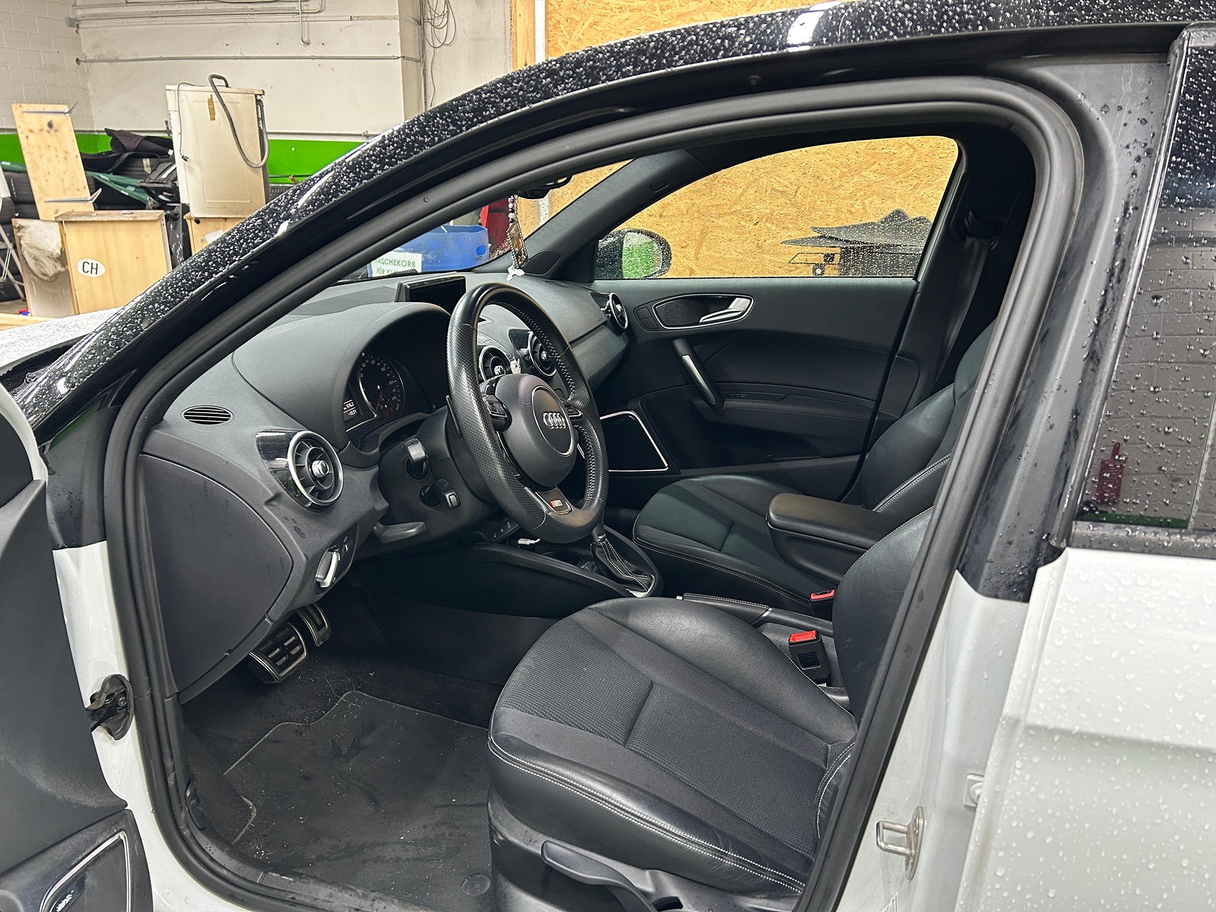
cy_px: 456
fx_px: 913
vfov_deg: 53.1
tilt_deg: -18.5
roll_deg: -1.1
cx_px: 608
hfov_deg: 67.3
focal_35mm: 26
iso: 200
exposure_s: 1/50
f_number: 1.5
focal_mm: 5.7
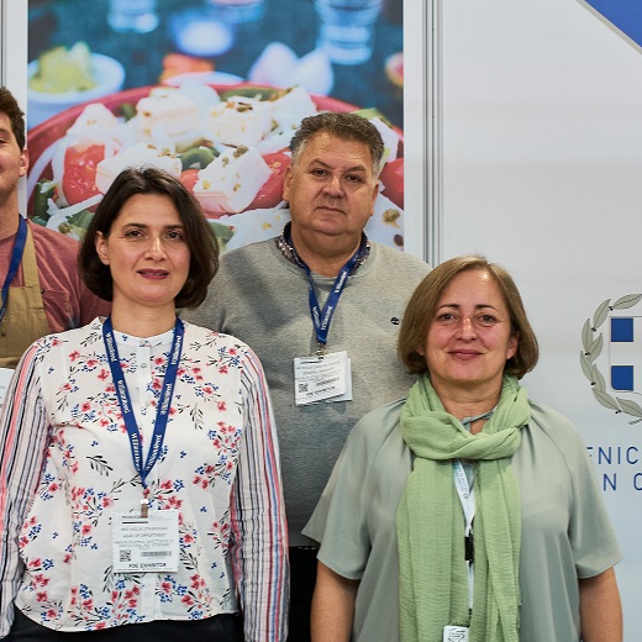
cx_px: 279
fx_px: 1322
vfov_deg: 27.3
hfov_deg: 27.3
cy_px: 376
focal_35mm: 63
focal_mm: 35
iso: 640
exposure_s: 1/60
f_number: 5
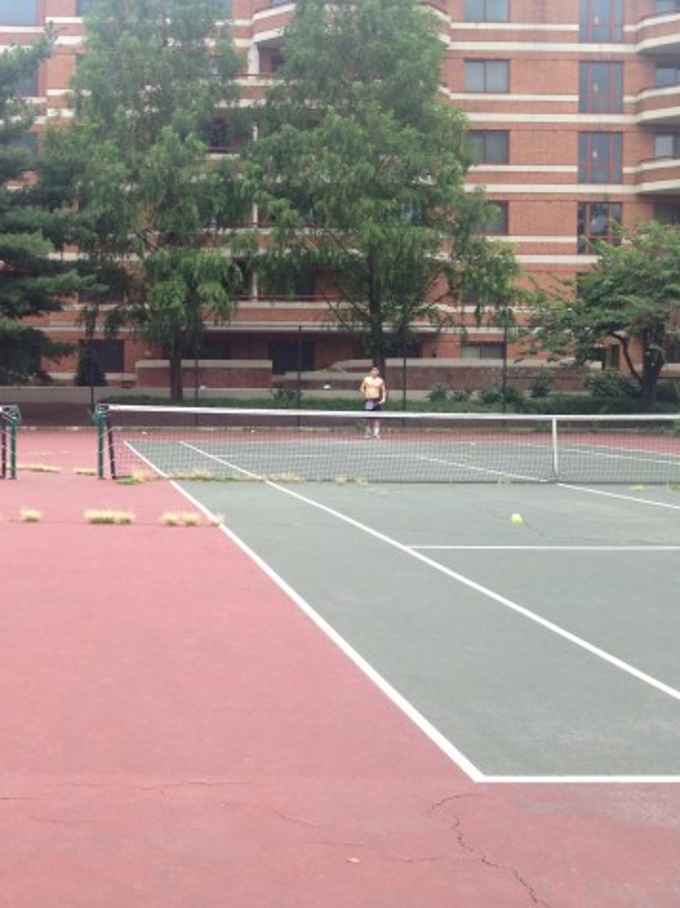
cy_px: 453
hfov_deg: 29.7
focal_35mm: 47
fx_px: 1233
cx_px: 80
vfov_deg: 40.5
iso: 50
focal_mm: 4.28
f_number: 2.4
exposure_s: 1/336
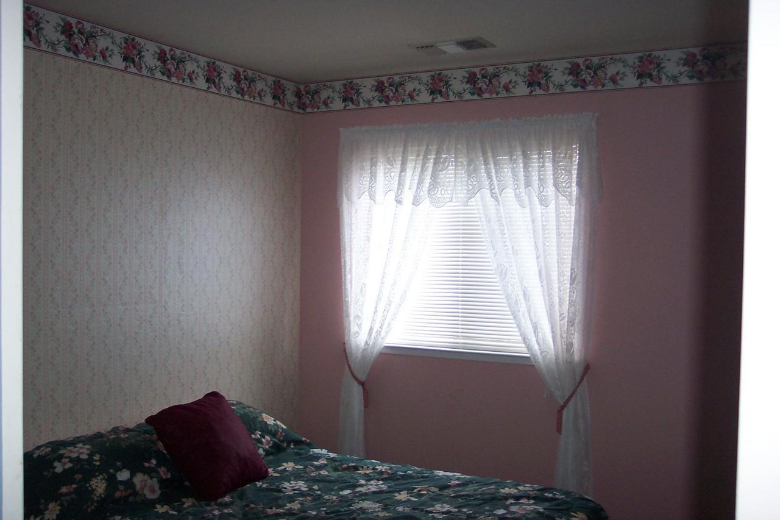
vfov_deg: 35.0
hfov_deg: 50.7
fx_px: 823
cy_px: 260
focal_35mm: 38
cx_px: 390
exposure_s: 1/30
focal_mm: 8
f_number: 2.8
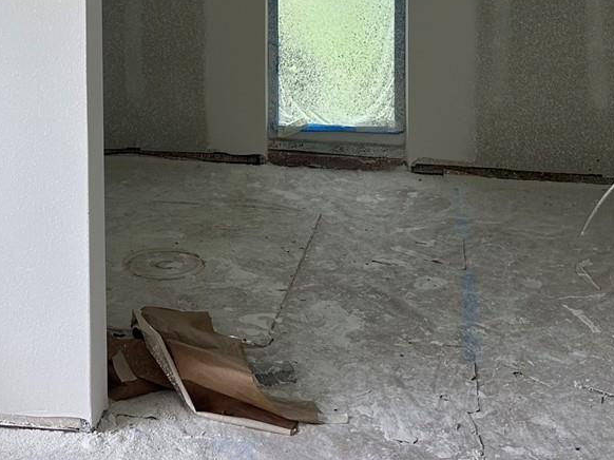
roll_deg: +0.9
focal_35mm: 66
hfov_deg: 29.1
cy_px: -54
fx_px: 1170
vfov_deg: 21.1
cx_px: 179
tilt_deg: -4.8
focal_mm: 6.86
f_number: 1.78
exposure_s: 1/140
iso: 80
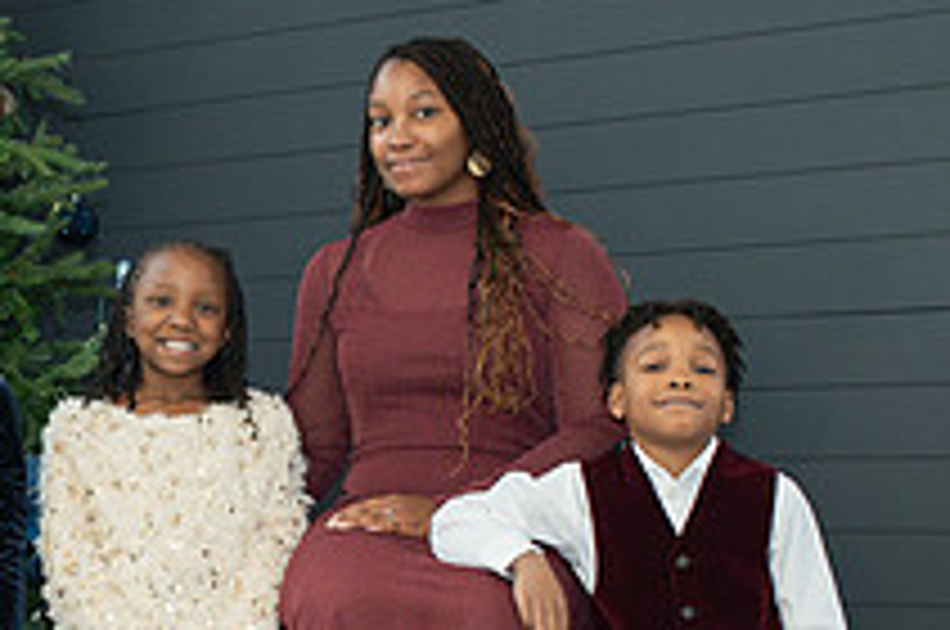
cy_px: 623
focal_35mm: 112
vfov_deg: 12.1
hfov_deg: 17.8
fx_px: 2951
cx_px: 2
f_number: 3.5
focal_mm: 35
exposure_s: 1/200
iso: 360
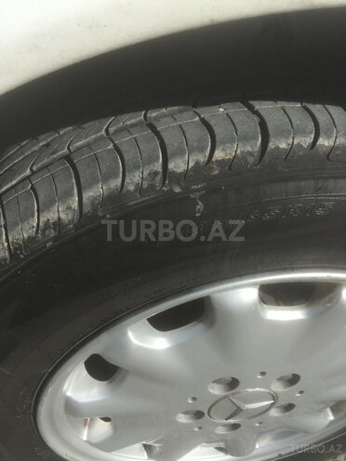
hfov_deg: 48.2
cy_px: 230
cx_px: 173
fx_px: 386
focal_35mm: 29
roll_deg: +3.6
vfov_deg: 61.7
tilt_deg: -42.7
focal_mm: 4.15
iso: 32
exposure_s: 1/1647
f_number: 2.2
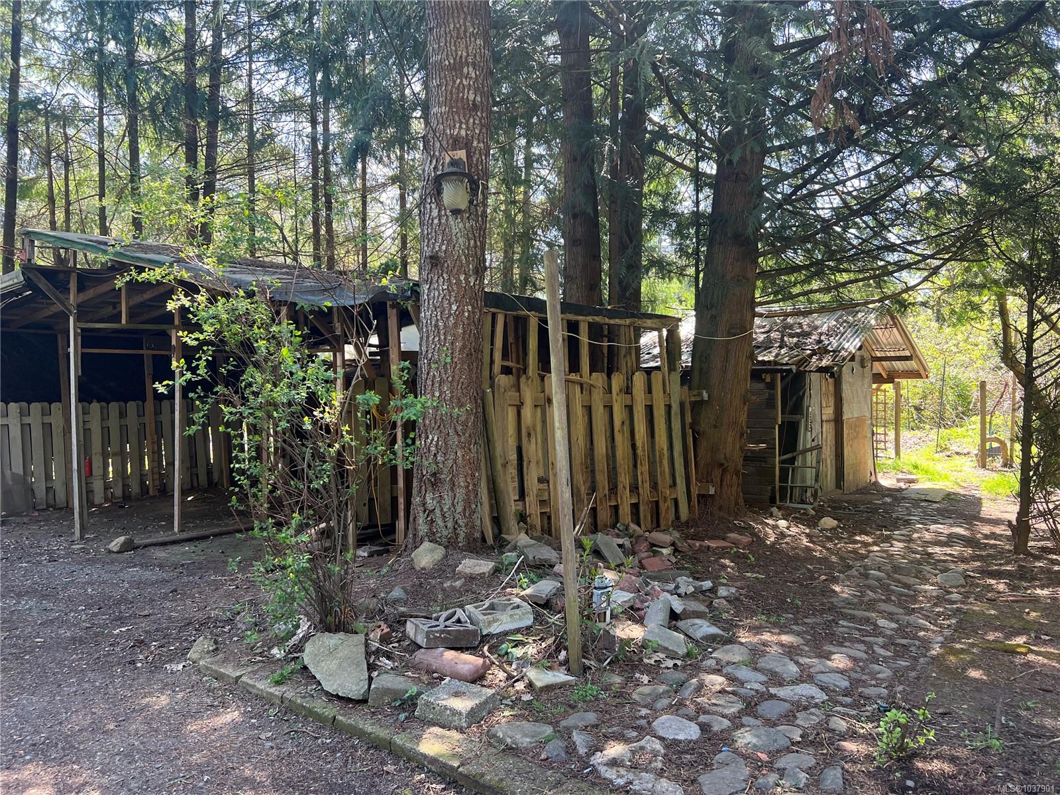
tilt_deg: -0.7
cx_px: 530
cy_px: 398
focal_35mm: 26
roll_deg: -0.7
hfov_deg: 67.3
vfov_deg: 53.1
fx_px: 796
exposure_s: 1/140
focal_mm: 5.7
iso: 64
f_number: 1.5
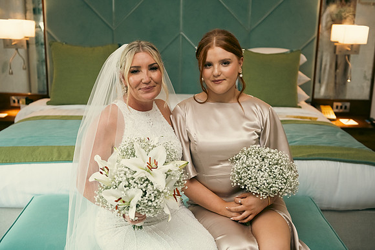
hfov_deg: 43.2
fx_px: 473
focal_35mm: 45
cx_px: 188
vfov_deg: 29.6
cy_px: 125
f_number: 3.5
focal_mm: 45
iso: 800
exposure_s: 1/160
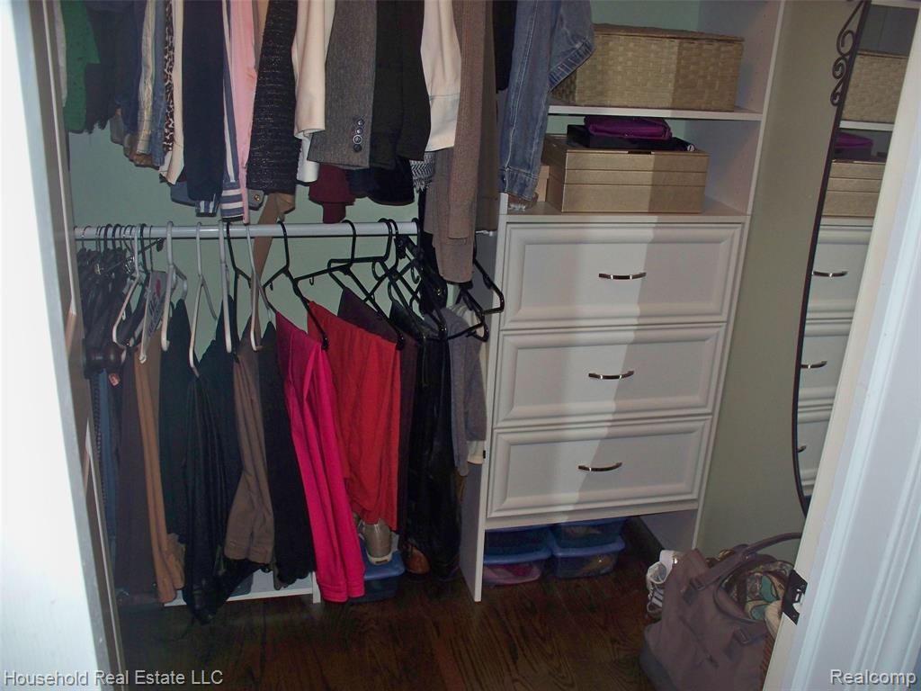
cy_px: 346
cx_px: 460
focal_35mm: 35
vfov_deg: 40.7
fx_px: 931
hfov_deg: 52.6
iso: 200
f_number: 2.8
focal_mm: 7.54
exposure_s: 1/30
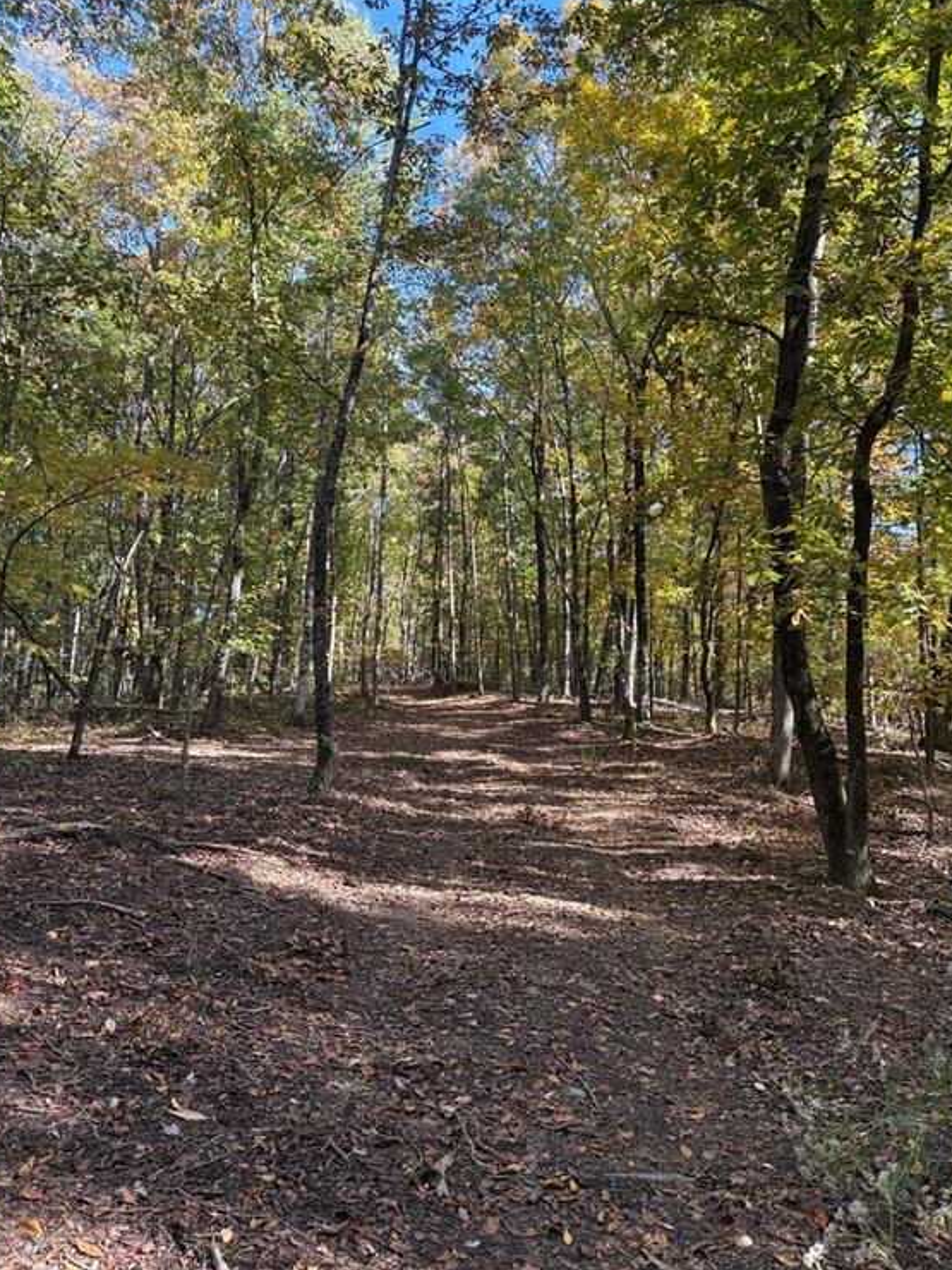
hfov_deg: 51.4
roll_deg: -1.3
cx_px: 472
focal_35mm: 27
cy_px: 613
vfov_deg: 65.3
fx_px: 990
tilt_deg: +11.5
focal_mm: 5.96
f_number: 1.6
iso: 64
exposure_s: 1/238
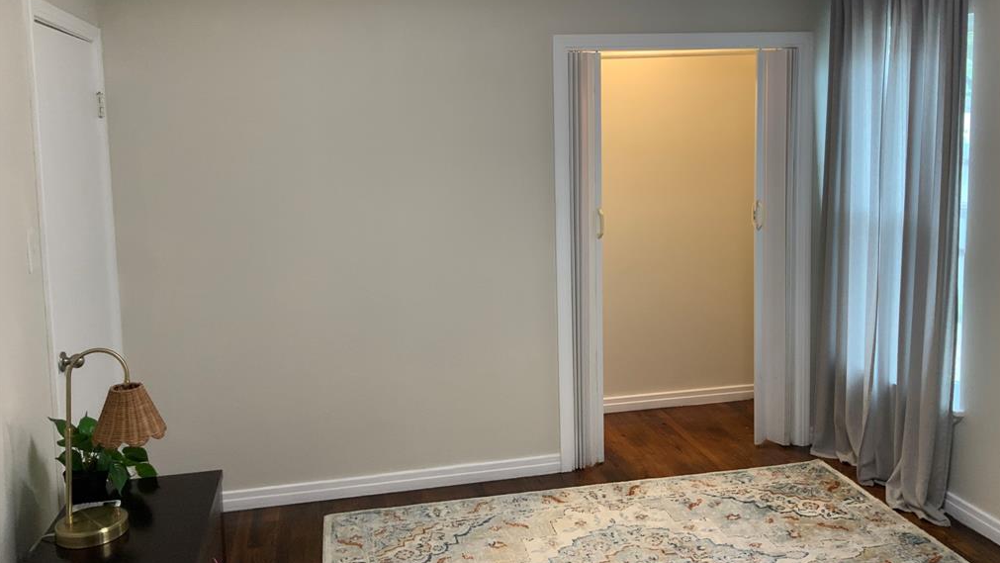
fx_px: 849
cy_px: 211
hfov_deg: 61.0
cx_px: 500
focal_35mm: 32
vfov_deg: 36.5
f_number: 1.8
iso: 80
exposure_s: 1/60
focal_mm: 3
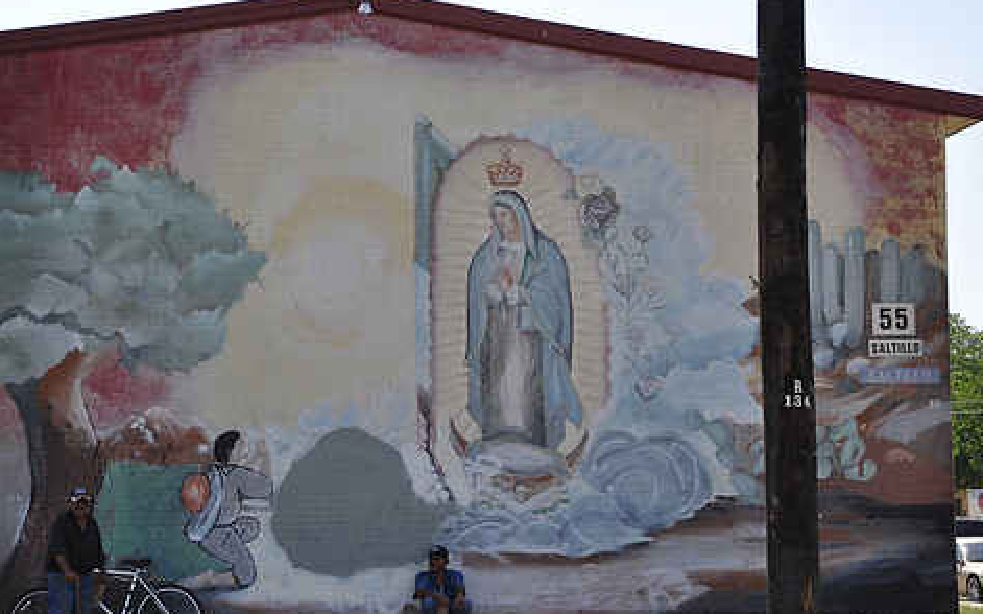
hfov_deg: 24.4
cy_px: 360
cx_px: 419
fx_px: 2266
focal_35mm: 85
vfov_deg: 15.4
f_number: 6.3
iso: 200
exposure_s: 1/160
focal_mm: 45
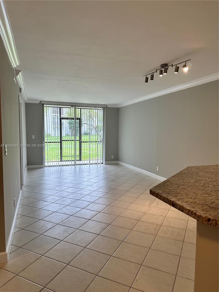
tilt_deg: -4.0
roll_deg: -0.5
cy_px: 146
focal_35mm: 24
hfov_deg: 56.8
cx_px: 110
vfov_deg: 71.6
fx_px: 202
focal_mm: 6.86
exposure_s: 1/300
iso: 80
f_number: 1.78
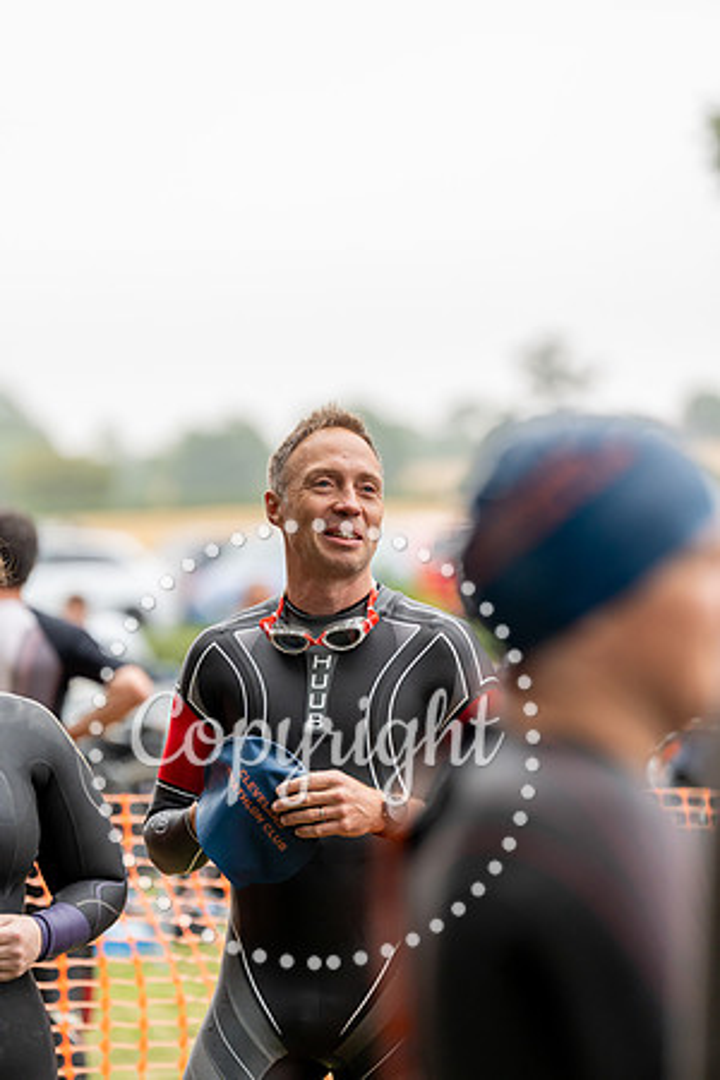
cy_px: 540
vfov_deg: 11.7
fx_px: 5250
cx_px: 360
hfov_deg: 7.8
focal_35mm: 175
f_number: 3.2
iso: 1000
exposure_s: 1/800
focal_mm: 175
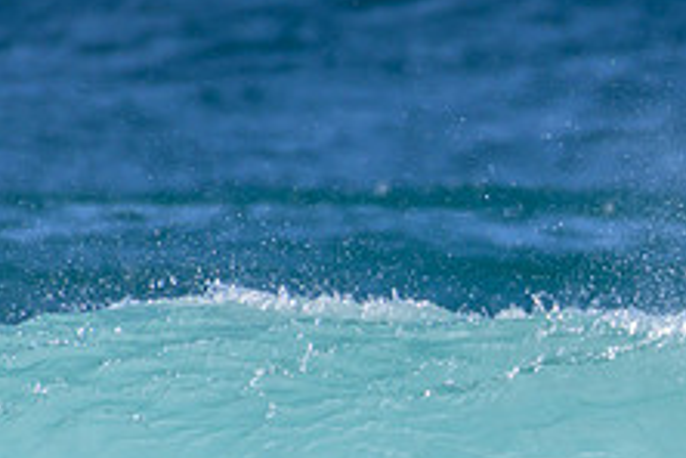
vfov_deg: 0.6
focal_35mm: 2486
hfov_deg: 0.8
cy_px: 531
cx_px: 844
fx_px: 47368
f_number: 11
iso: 800
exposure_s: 1/2000
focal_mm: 950
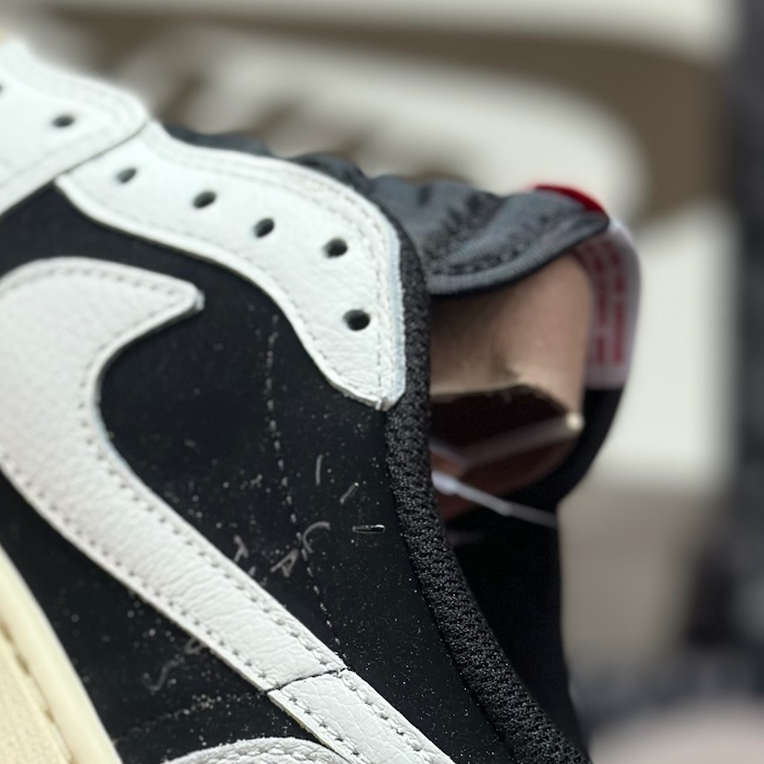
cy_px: 589
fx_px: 2622
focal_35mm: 105
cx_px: 204
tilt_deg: -55.3
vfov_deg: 16.5
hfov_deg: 16.5
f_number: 1.78
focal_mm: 6.86
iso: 80
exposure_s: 1/1323
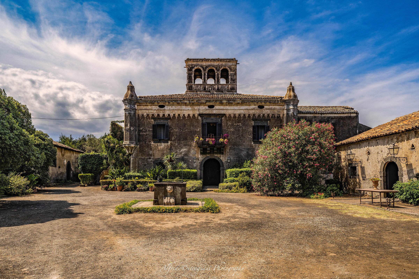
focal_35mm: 24
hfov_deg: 73.7
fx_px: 279
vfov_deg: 53.1
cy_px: 140
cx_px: 210
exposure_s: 1/1000
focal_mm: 24
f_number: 8
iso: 400
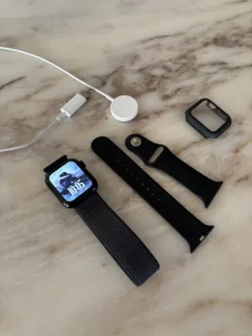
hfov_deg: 53.1
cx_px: 126
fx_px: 252
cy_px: 168
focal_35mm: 26
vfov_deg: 67.3
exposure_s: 1/30
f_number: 1.6
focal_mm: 5.96
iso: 1000
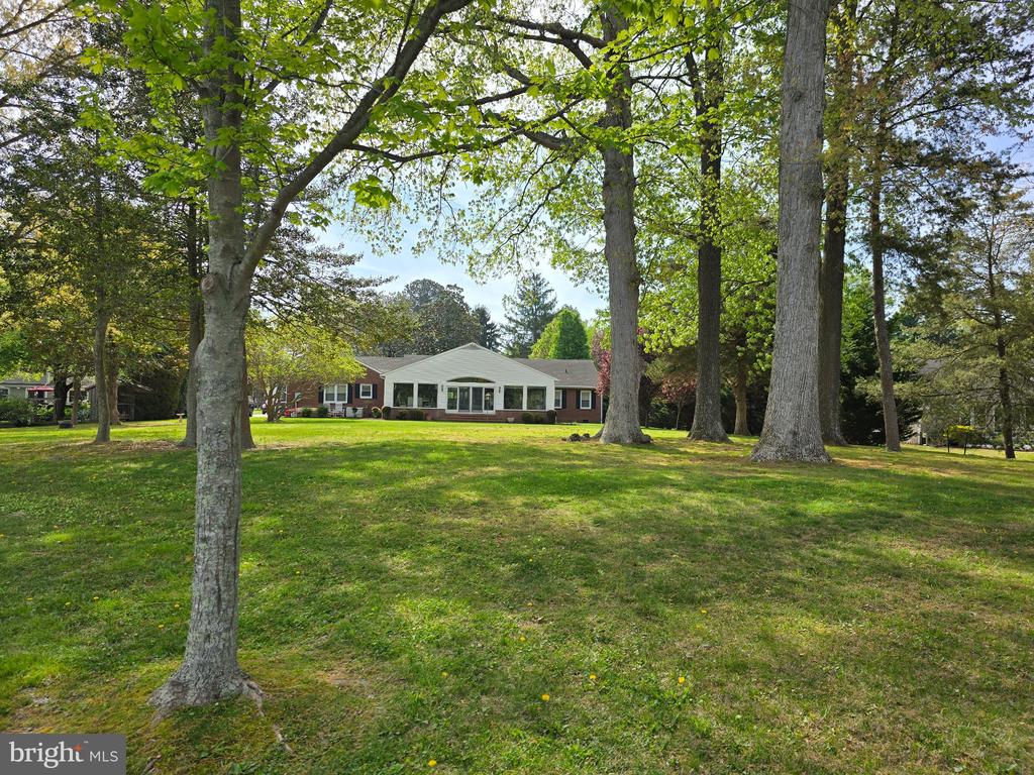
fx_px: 687
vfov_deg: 58.9
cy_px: 388
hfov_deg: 73.9
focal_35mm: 23
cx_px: 517
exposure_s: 1/586
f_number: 1.7
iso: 12
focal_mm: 6.3
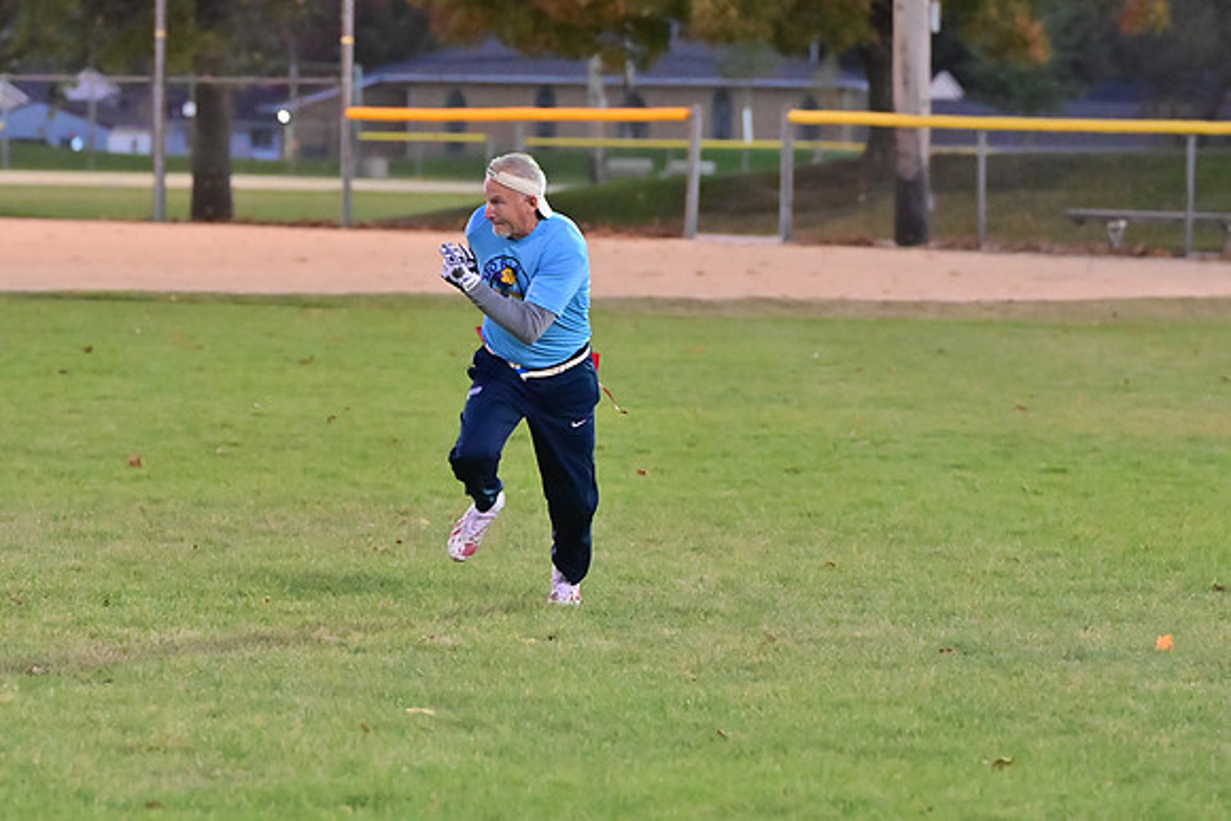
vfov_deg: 6.8
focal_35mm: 202
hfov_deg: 10.2
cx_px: 616
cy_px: 410
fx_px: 6909
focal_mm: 135
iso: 6400
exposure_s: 1/500
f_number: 4
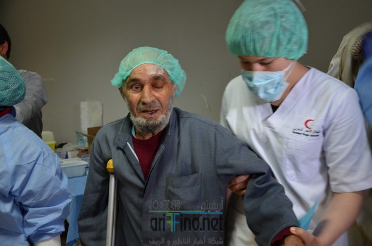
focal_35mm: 45
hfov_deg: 43.7
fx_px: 464
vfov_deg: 29.7
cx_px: 186
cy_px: 123
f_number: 4.2
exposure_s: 1/30
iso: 800
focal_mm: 30
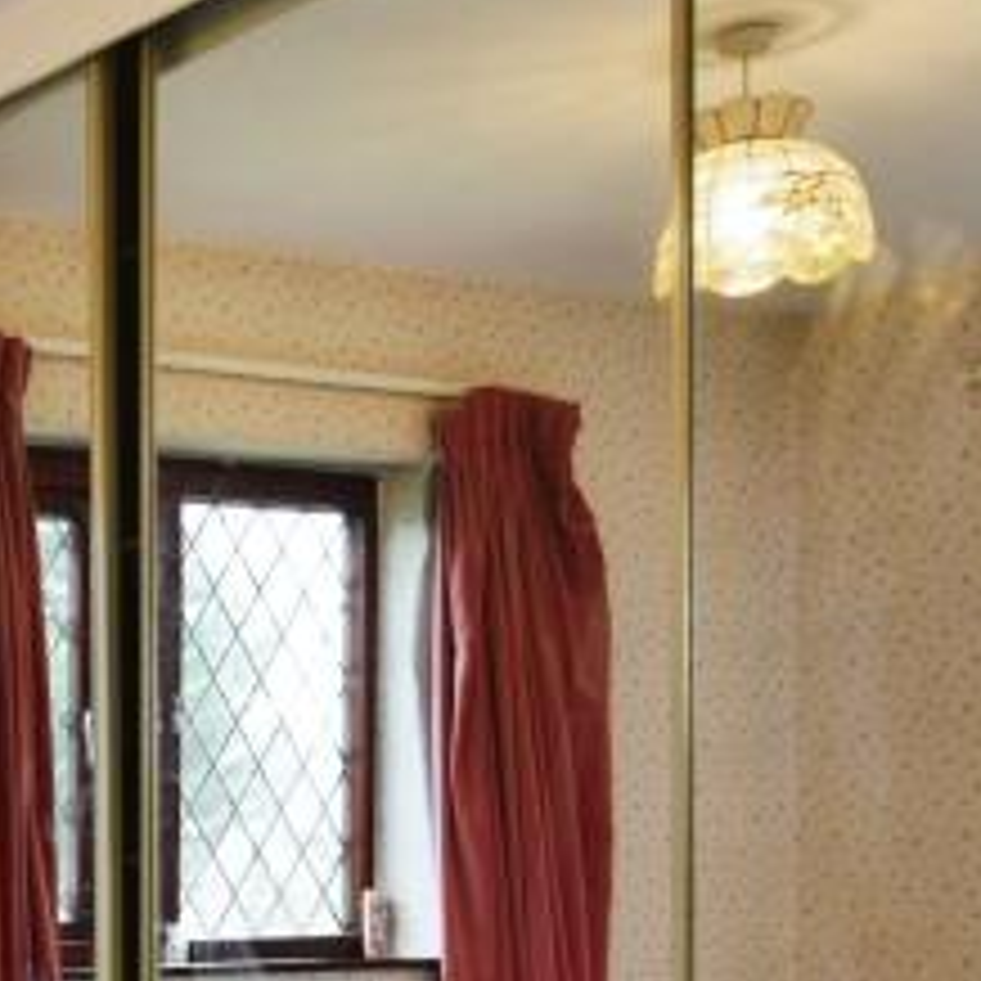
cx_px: -477
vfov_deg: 20.6
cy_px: 1084
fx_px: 2565
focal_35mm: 80
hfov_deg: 19.1
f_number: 4
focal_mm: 20
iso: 500
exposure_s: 1/60
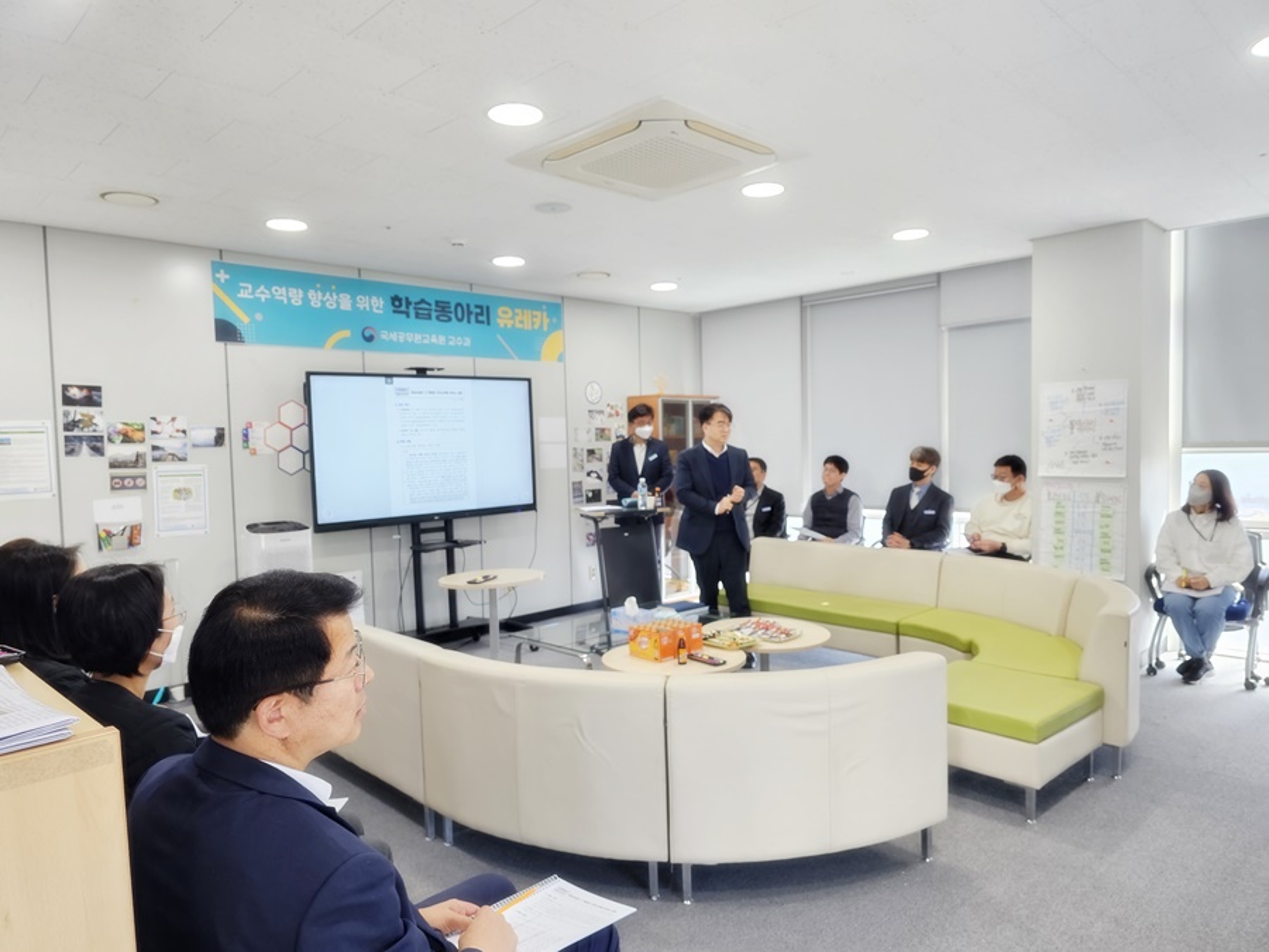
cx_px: 634
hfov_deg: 73.9
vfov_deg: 58.9
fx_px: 843
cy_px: 476
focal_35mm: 23
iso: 160
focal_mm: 6.3
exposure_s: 1/120
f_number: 1.7
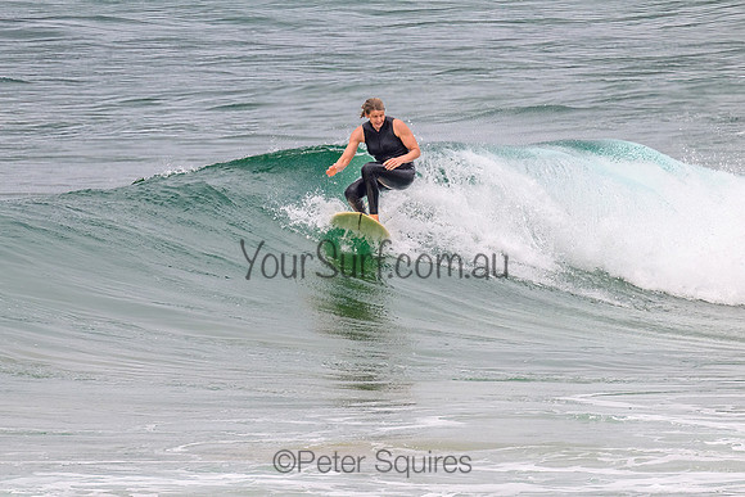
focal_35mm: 1092
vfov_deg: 1.3
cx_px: 310
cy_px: 198
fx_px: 22597
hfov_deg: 1.9
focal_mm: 800
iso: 900
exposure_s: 1/2000
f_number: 11
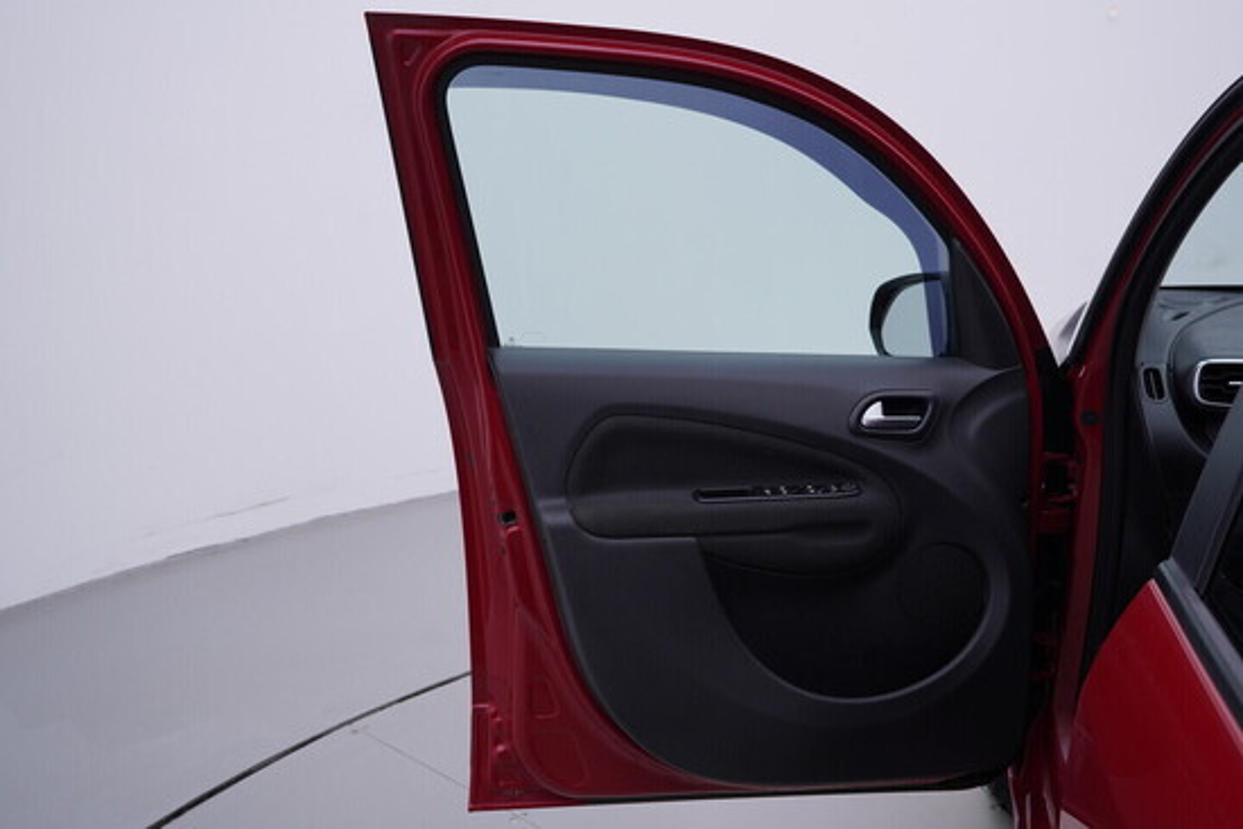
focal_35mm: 36
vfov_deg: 36.9
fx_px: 1243
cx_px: 622
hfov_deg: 53.1
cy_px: 414
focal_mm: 24
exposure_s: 1/80
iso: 125
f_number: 4
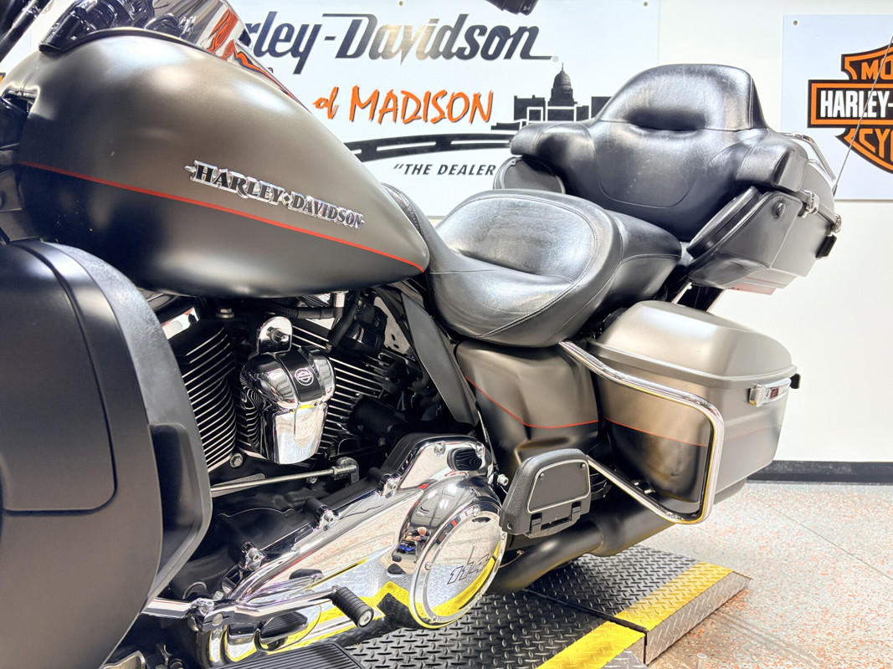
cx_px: 446
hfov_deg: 67.3
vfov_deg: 53.1
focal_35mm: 26
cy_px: 334
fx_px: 671
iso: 125
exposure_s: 1/120
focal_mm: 5.96
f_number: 1.6
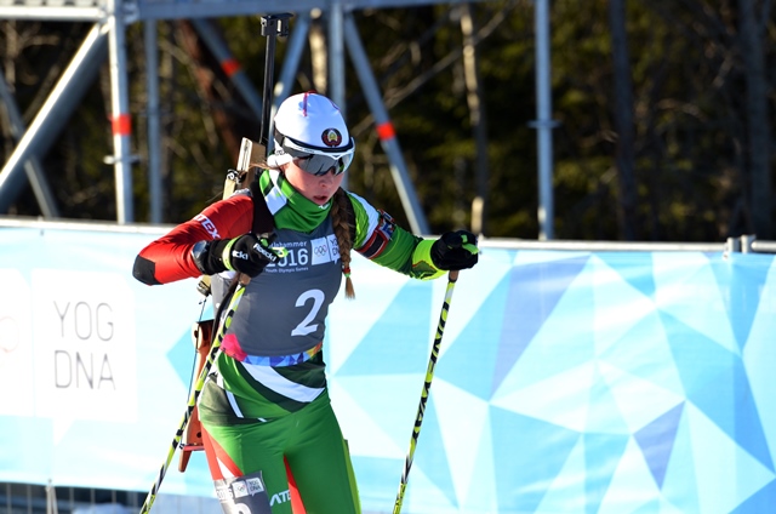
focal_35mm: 300
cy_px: 257
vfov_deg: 4.6
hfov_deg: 6.9
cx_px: 388
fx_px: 6454
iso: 400
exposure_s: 1/1600
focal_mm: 200
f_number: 4.5
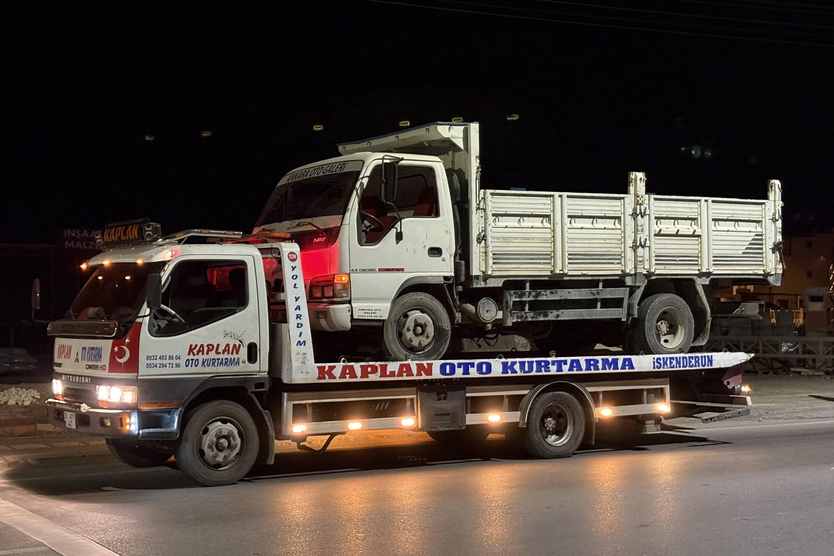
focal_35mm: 55
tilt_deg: +1.1
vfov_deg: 24.6
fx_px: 1274
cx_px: 417
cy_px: 259
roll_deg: +0.4
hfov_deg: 36.2
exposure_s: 1/23
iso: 400
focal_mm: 5.96
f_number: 1.6
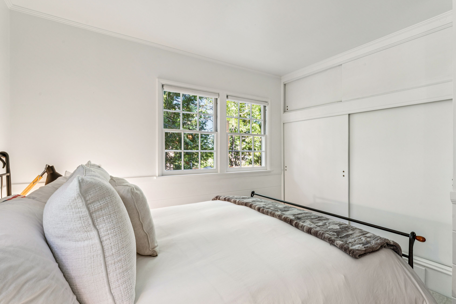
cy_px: 154
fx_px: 218
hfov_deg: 92.6
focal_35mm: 17
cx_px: 230
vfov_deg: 69.8
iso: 100
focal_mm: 16.2
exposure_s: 1/1.25
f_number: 13
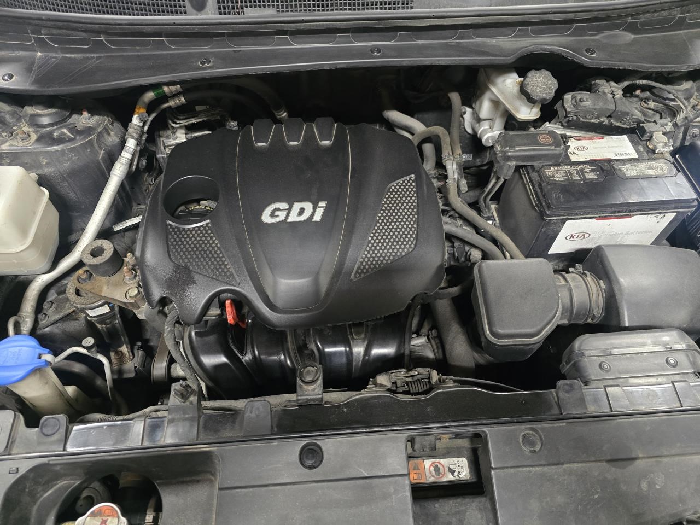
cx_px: 350
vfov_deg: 58.9
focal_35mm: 23
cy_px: 262
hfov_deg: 73.9
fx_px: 465
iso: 1250
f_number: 1.7
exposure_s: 1/60
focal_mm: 6.3
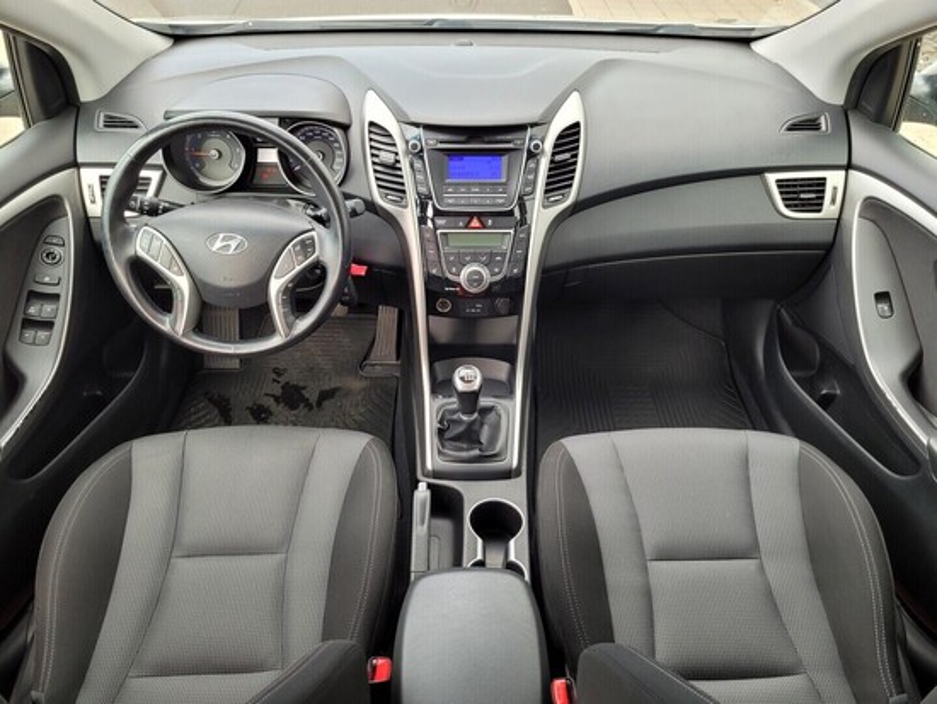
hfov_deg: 67.3
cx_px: 468
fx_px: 704
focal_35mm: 26
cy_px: 352
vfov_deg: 53.1
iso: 80
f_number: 1.8
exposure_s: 1/100
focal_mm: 5.4
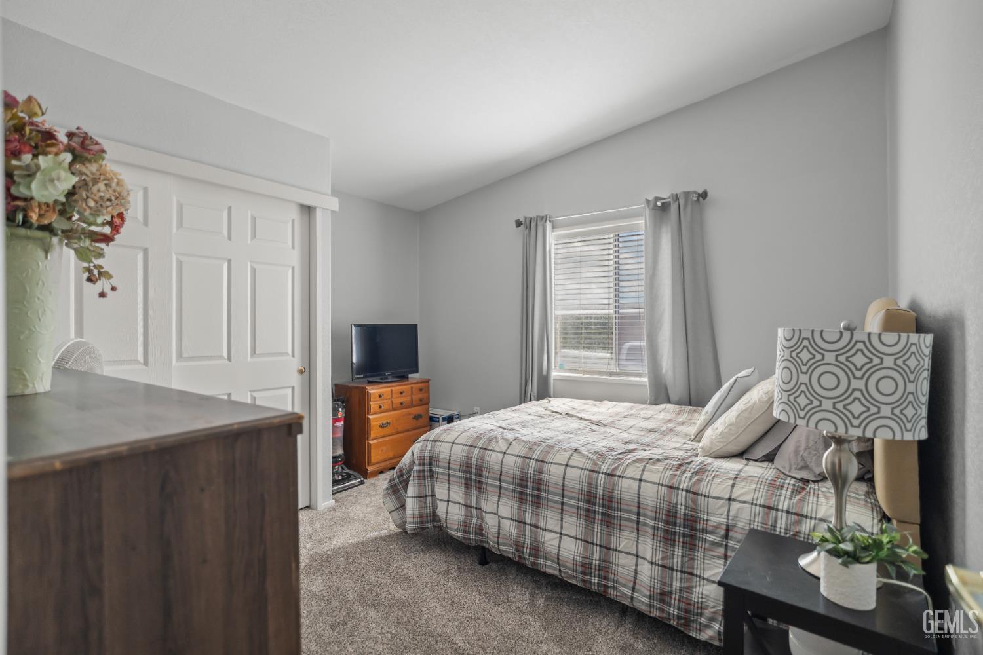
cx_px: 492
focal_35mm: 16
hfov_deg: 96.7
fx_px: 437
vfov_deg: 73.7
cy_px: 328
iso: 500
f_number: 1.8
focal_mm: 16
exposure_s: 1/200
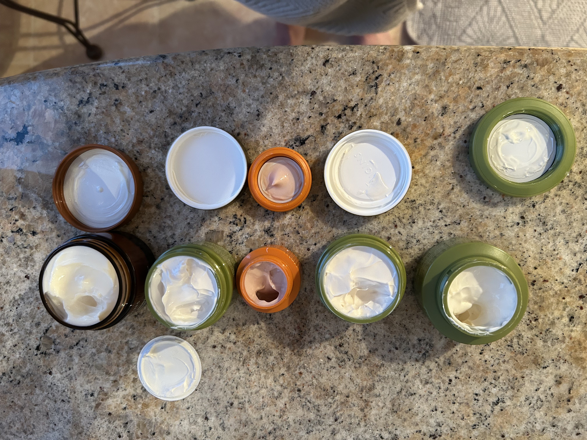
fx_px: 441
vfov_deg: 53.1
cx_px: 294
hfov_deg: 67.3
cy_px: 220
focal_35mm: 26
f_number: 1.5
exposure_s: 1/60
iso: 320
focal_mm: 5.7
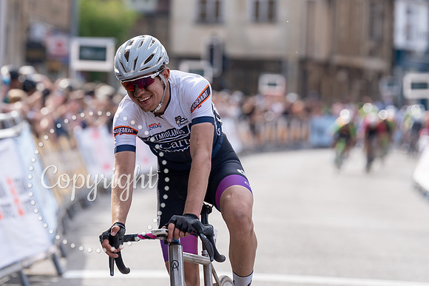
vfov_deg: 4.8
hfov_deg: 7.1
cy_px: 59
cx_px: 136
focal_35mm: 289
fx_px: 3440
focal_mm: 182
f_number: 4
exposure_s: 1/1000
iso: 200
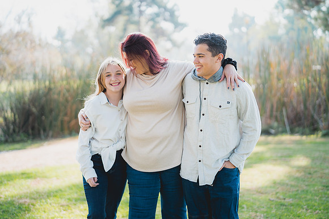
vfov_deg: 27.0
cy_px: 110
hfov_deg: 39.6
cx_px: 164
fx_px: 457
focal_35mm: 50
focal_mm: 50
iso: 250
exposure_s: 1/1600
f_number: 1.4
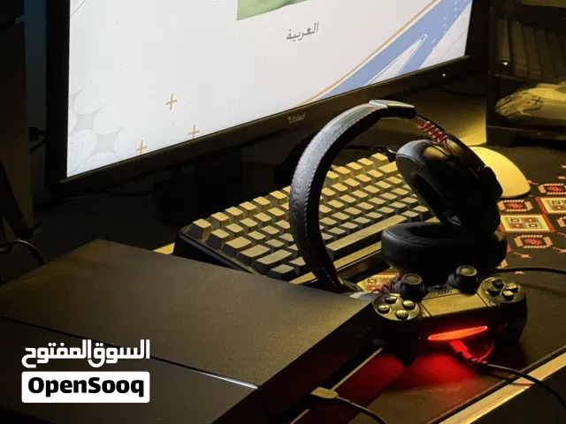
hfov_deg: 39.7
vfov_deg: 30.3
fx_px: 785
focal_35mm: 48
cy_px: 212
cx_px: 283
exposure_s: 1/60
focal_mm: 6.76
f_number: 1.78
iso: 250
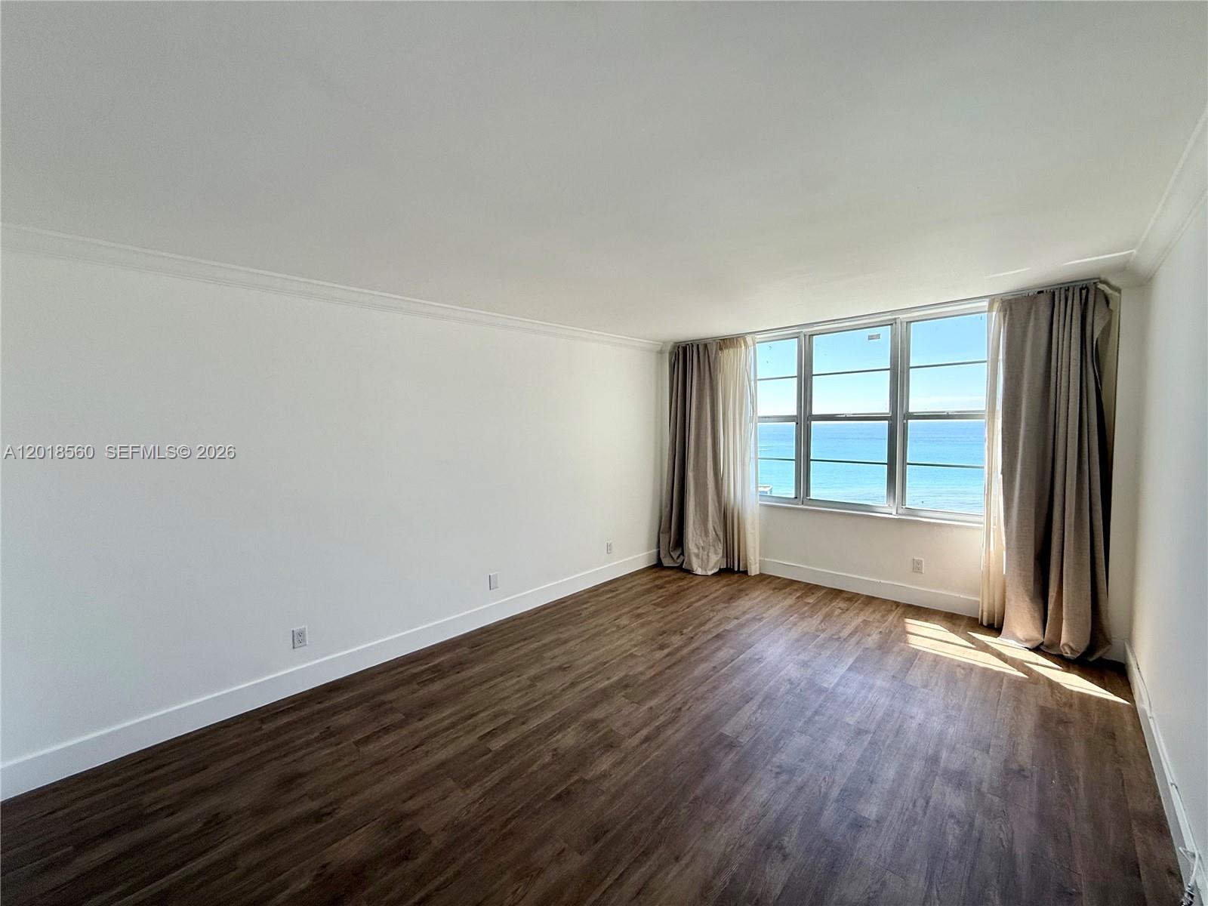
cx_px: 604
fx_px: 489
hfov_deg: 102.1
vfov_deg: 85.7
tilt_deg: -3.2
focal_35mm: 14
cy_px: 453
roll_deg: +1.1
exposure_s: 1/212
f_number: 2.2
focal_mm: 2.22
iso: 64
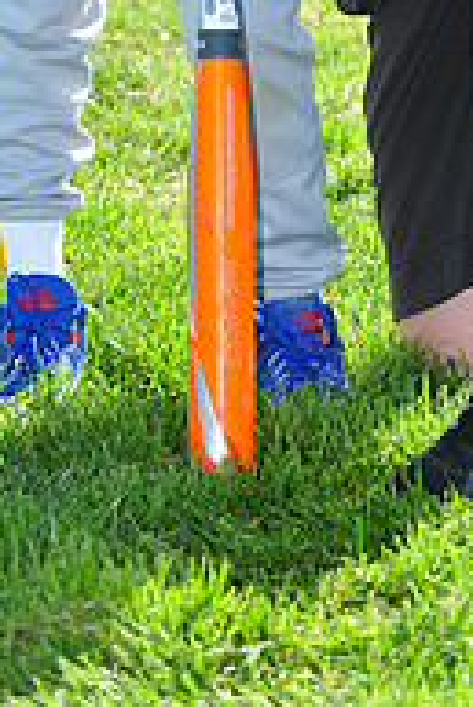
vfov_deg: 5.7
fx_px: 7082
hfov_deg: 3.8
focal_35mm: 360
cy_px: -348
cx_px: 326
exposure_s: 1/640
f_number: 6.3
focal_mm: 120
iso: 400
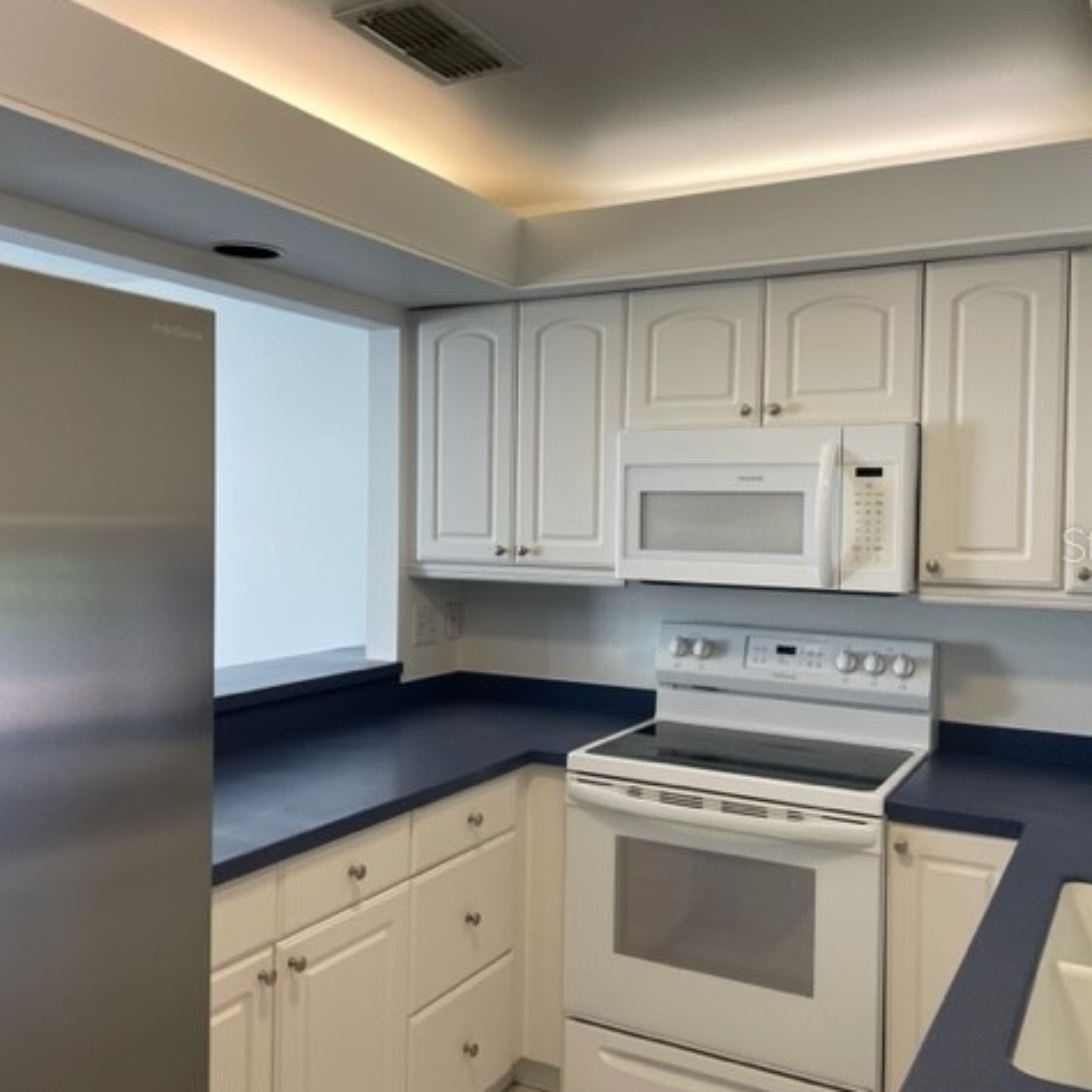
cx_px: 541
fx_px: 1106
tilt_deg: -1.7
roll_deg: -1.0
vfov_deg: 52.5
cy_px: 544
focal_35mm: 31
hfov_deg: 52.5
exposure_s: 1/120
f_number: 1.6
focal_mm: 4.2
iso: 64
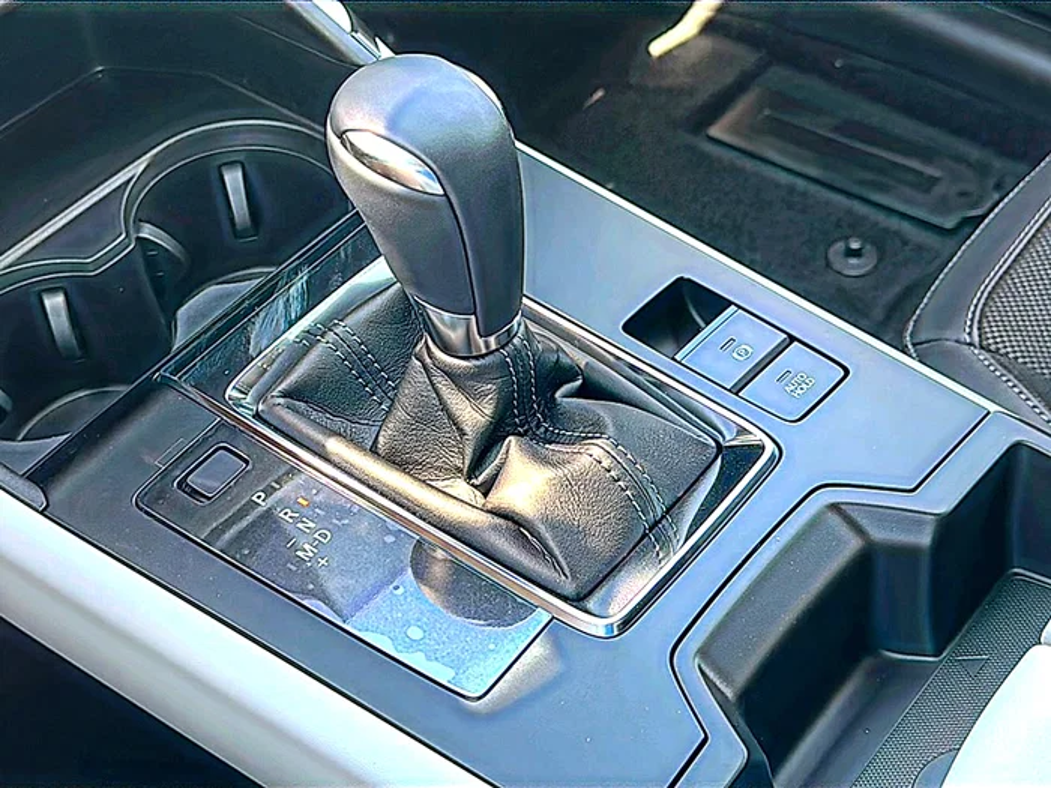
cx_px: 526
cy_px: 394
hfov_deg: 42.1
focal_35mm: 45
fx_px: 1366
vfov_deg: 32.2
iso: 50
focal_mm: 6.86
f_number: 1.78
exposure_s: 1/74
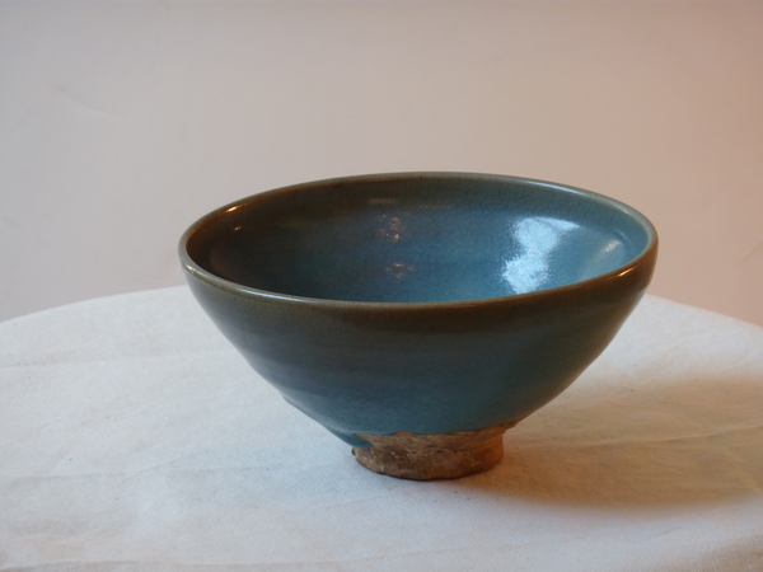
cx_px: 382
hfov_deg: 7.6
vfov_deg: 5.7
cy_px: 286
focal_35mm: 260
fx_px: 5731
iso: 80
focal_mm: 42.6
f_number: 4.7
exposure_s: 1/13
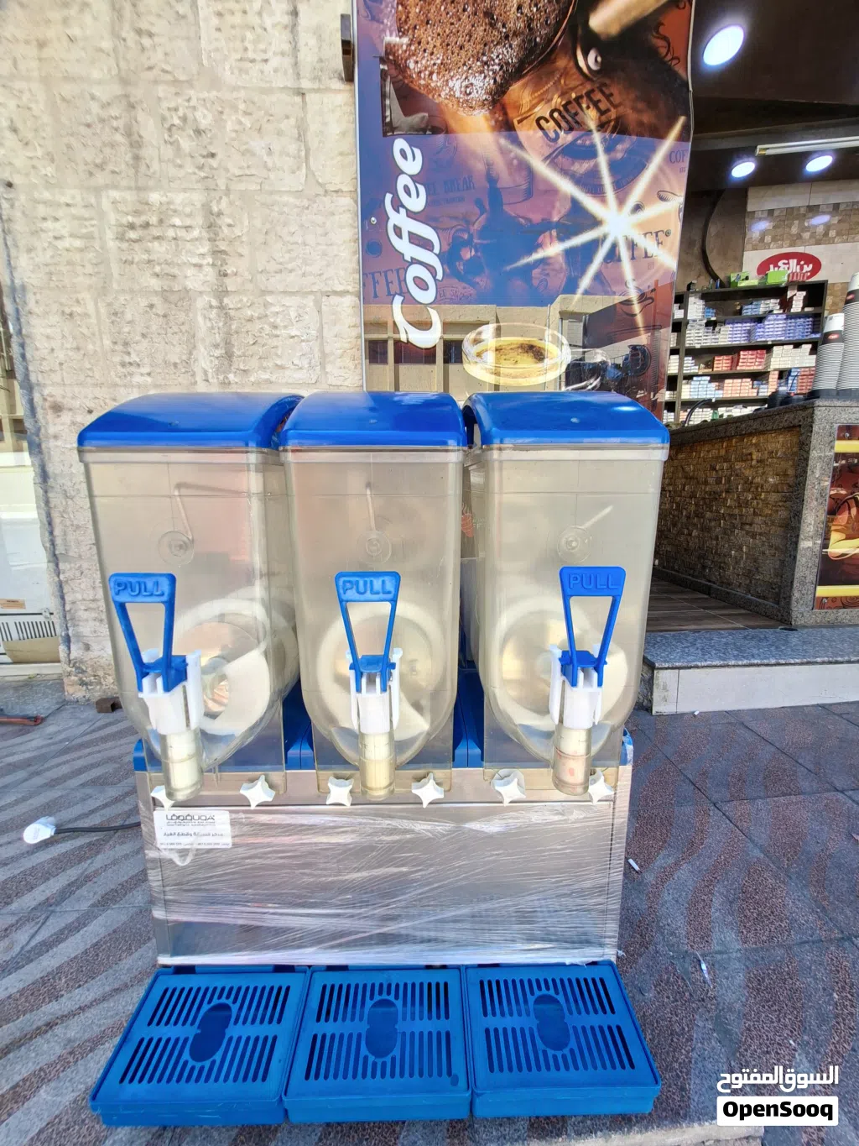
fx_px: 430
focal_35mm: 13
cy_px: 573
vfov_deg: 106.2
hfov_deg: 89.9
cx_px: 430
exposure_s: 1/101
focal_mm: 1.74
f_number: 2.2
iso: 40
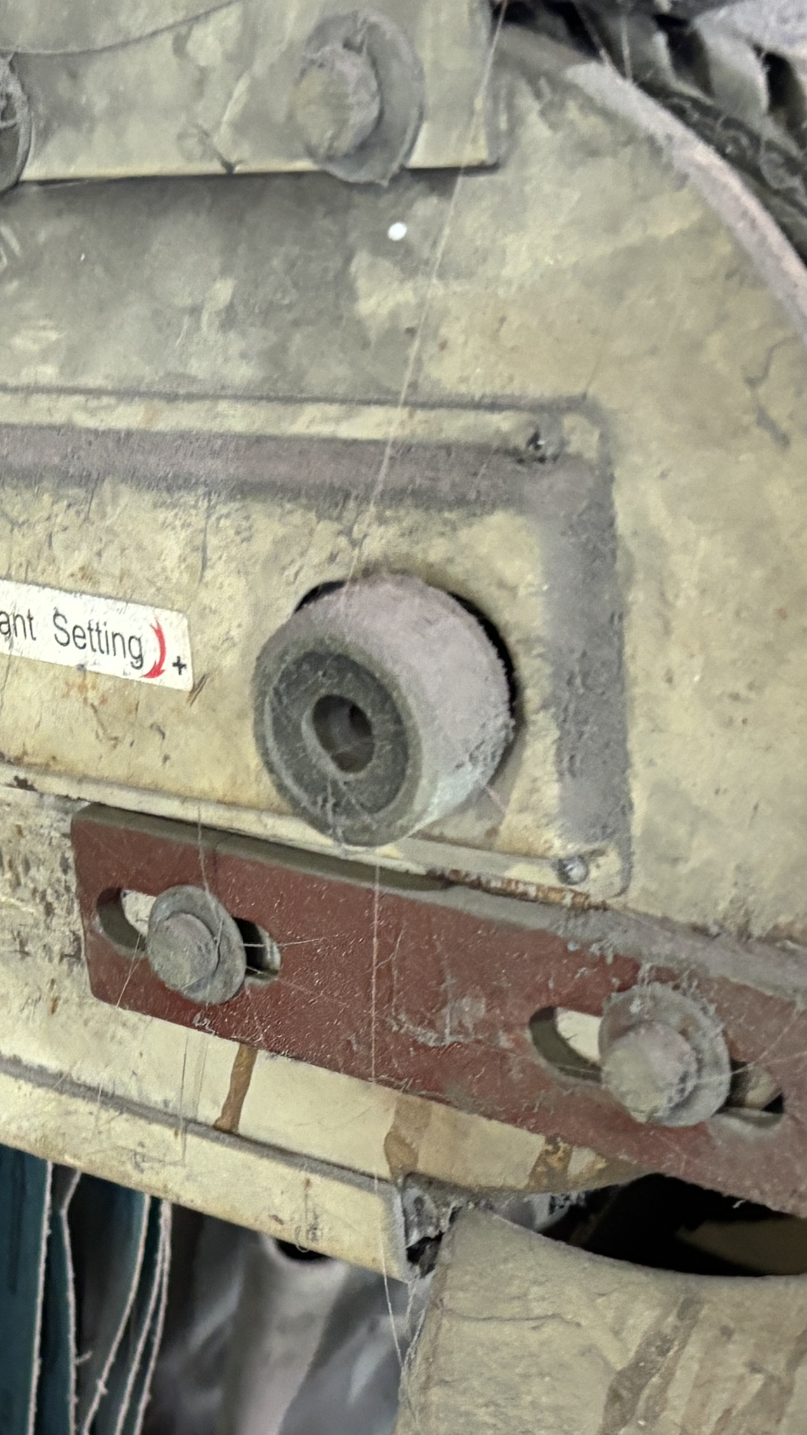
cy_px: 1185
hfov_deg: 16.9
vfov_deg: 29.7
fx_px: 2625
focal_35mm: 69
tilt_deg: -45.0
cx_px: -97
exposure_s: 1/33
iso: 500
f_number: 1.6
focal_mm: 5.96
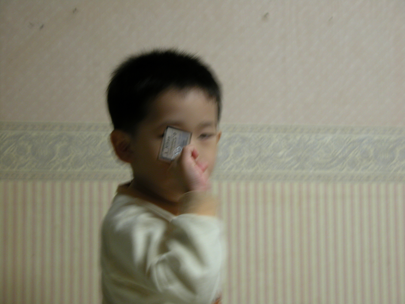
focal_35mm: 86
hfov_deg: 22.8
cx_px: 202
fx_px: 1006
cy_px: 152
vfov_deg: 17.2
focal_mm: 22.3
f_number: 3.5
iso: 143
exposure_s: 1/3.8
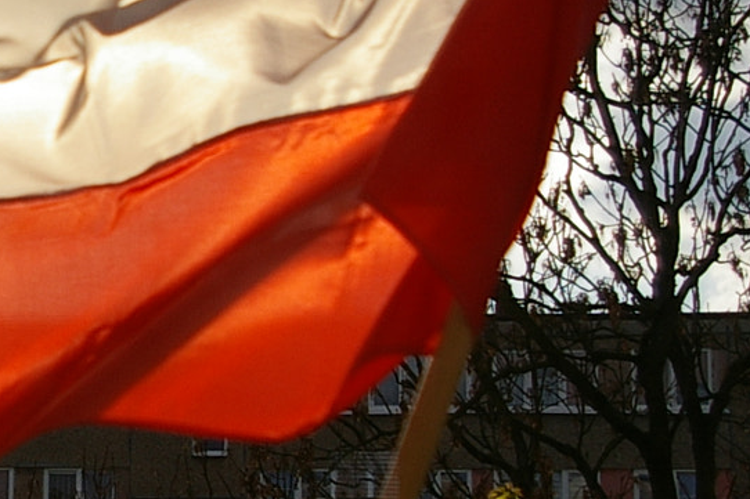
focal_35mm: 102
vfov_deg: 13.4
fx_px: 2124
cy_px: 228
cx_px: -64
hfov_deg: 19.2
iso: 200
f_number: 3.5
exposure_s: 1/1500
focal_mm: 18
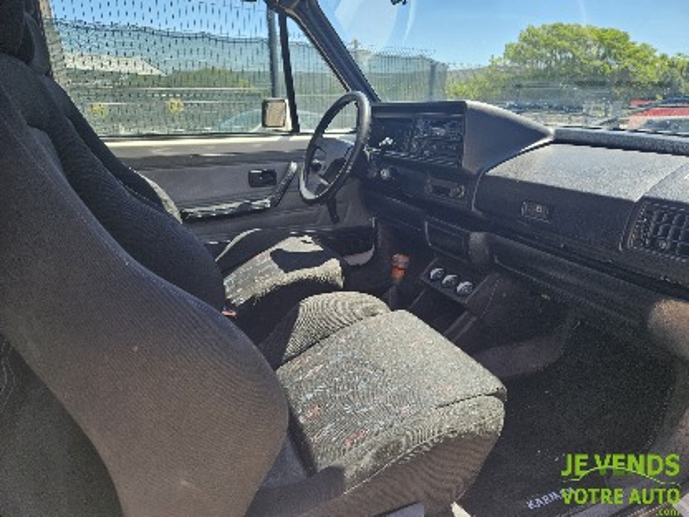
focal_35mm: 23
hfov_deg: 73.9
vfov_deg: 58.9
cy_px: 258
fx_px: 458
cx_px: 344
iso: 40
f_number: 1.8
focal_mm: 5.4
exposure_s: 1/447
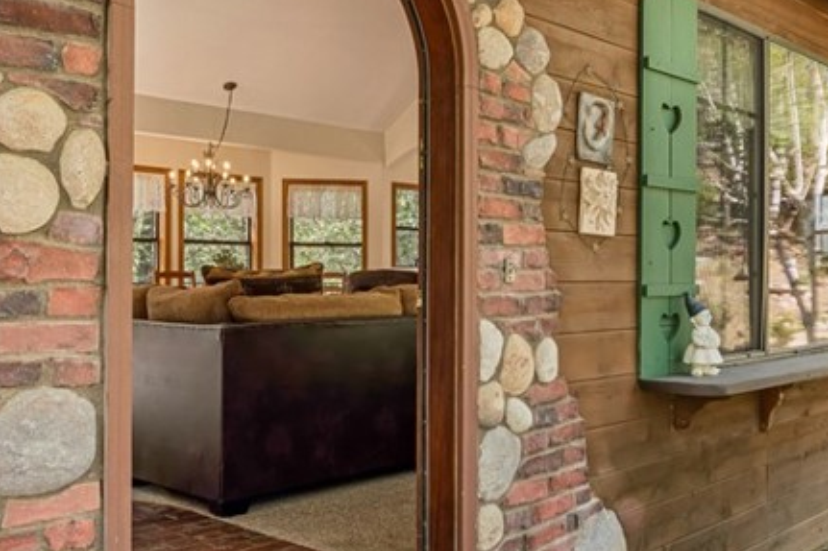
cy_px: 276
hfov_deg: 47.1
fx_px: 895
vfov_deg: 34.2
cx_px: 657
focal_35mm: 39
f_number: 22
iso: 100
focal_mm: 16.4
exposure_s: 1/2
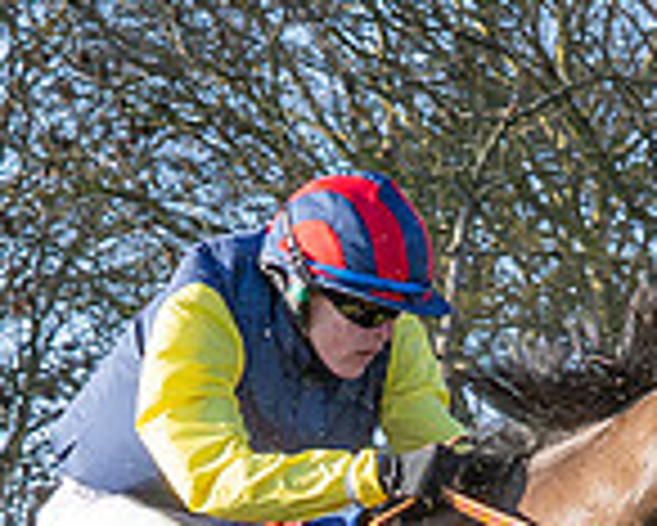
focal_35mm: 407
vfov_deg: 3.8
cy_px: 943
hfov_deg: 4.7
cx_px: 131
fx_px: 7919
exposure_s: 1/1250
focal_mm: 35
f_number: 5
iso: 400
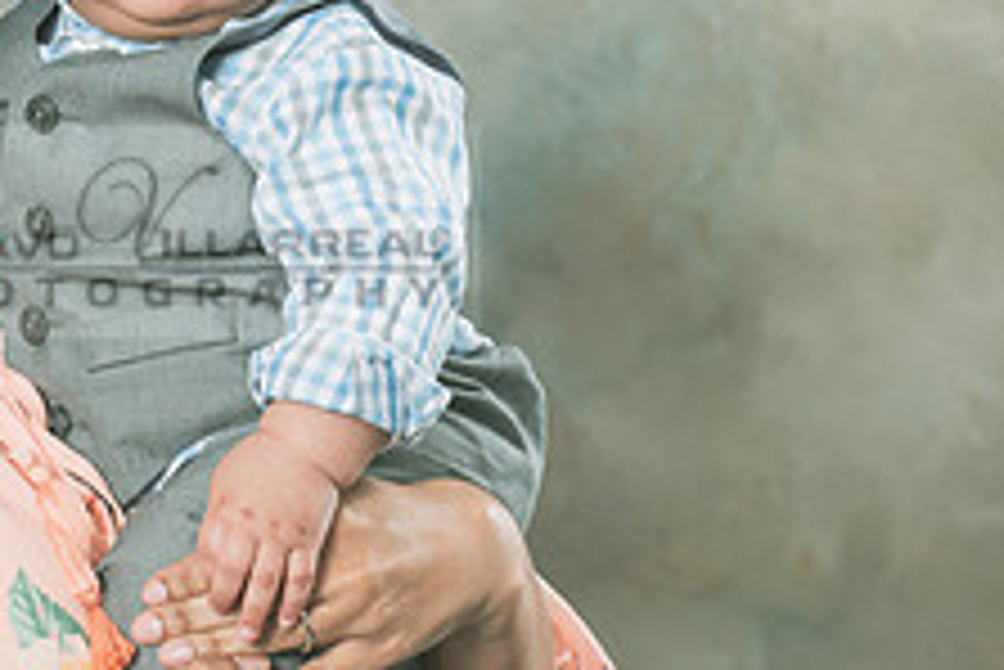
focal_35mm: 402
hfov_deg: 5.1
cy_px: 112
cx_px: 48
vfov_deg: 3.4
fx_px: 11218
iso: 200
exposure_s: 1/125
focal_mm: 130
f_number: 5.6
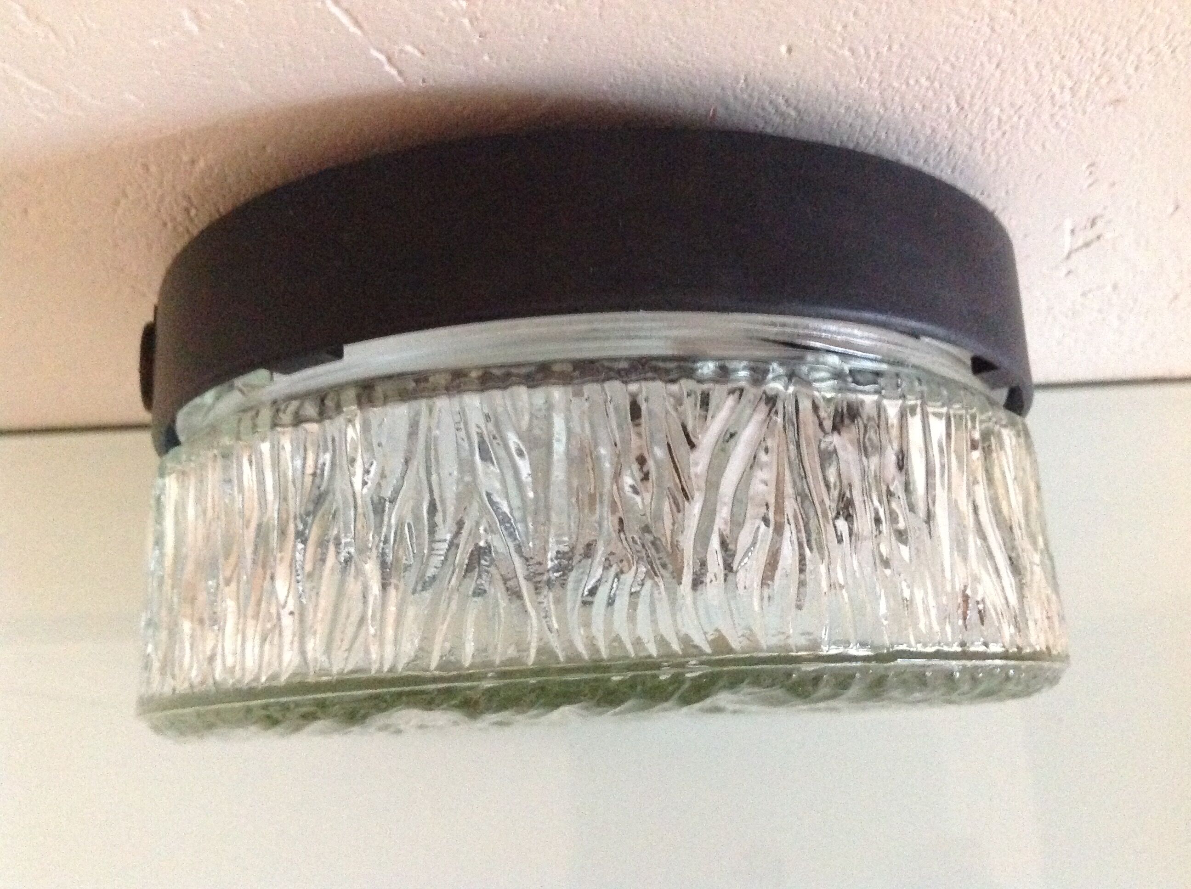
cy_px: 444
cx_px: 596
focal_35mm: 35
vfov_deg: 40.6
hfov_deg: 52.7
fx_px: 1202
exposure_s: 1/17
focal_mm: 4.28
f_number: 2.4
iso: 640
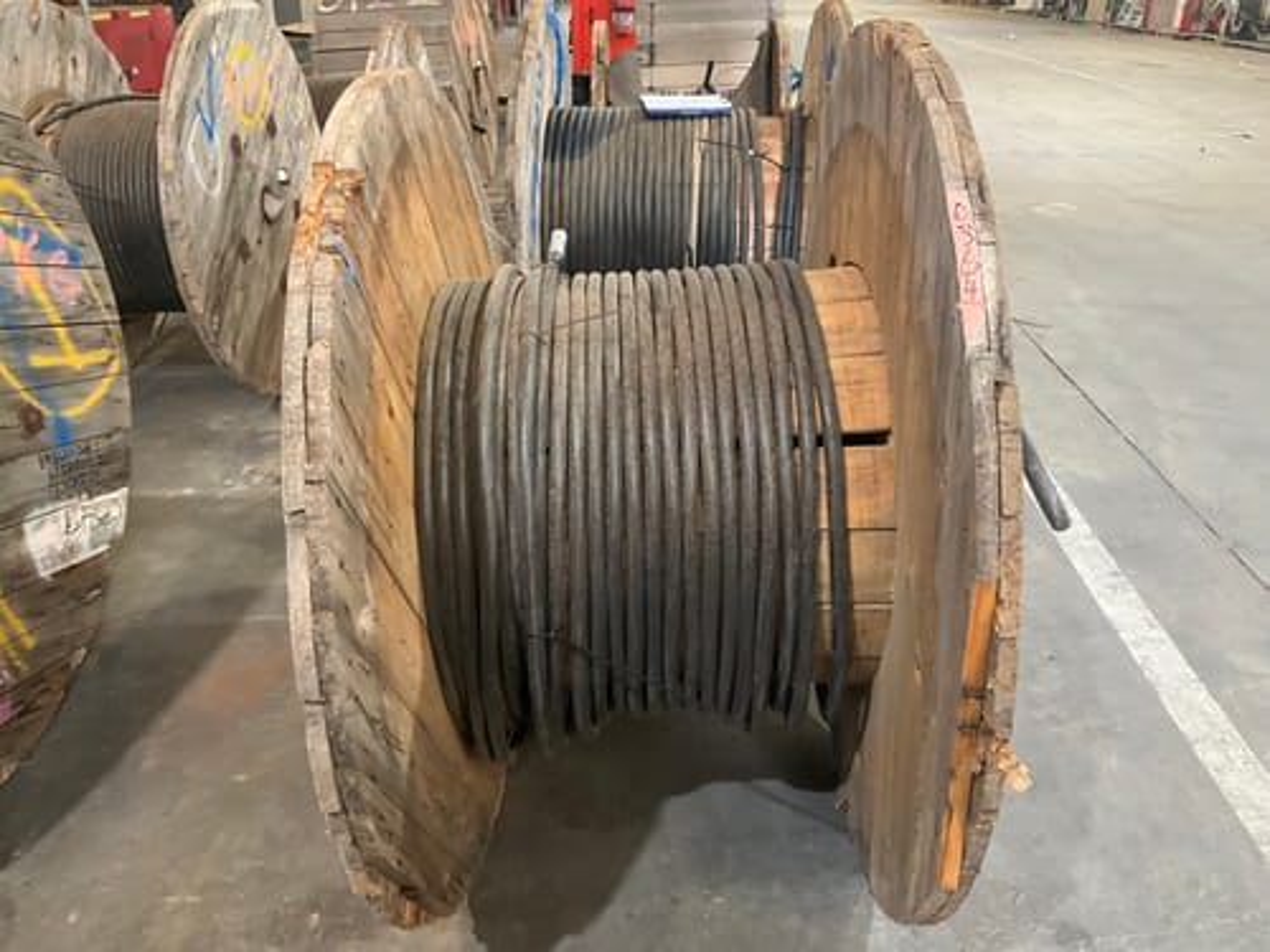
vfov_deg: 48.2
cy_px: 476
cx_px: 635
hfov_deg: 61.7
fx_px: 1064
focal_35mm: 29
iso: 200
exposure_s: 1/50
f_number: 1.8
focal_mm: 3
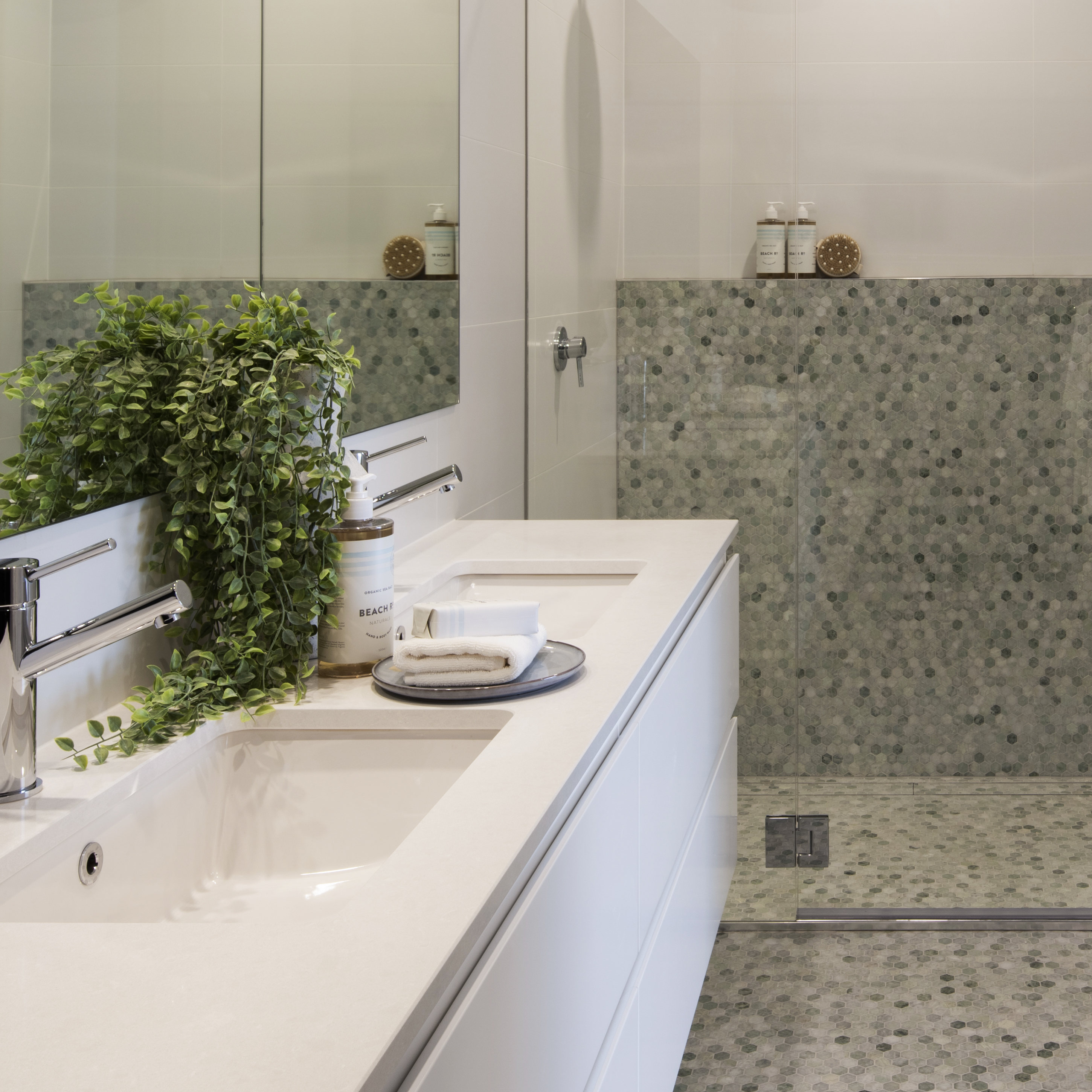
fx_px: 1463
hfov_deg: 40.6
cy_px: 241
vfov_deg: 39.5
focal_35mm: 41
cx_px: 392
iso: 64
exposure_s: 1
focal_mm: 19
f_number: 14
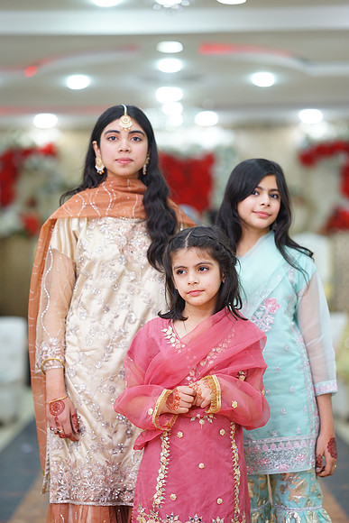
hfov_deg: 16.1
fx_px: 1235
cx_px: 174
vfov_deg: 23.9
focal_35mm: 85
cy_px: 262
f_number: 2
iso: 400
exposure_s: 1/160
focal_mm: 85
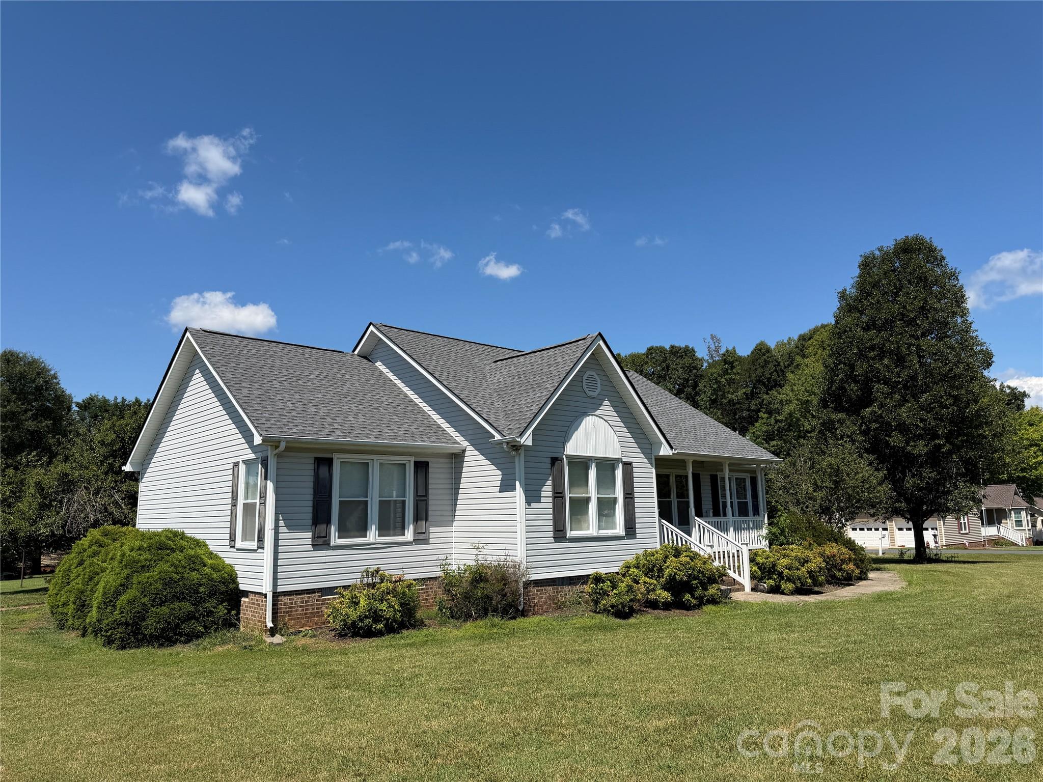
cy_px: 391
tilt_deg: +8.6
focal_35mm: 24
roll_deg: +1.5
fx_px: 723
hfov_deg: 71.6
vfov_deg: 56.8
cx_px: 522
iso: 80
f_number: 1.78
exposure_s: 1/5319
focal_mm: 6.76
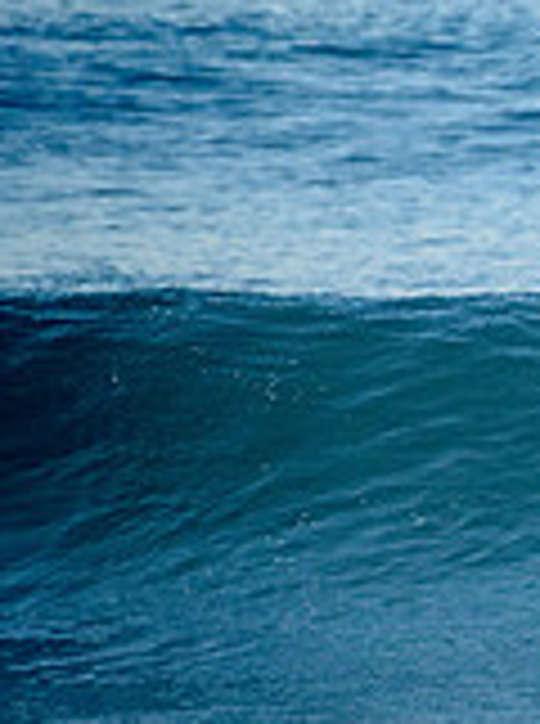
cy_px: 313
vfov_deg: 1.1
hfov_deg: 0.9
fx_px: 36253
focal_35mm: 1736
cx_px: 1228
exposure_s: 1/2000
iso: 640
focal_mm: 500
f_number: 5.6
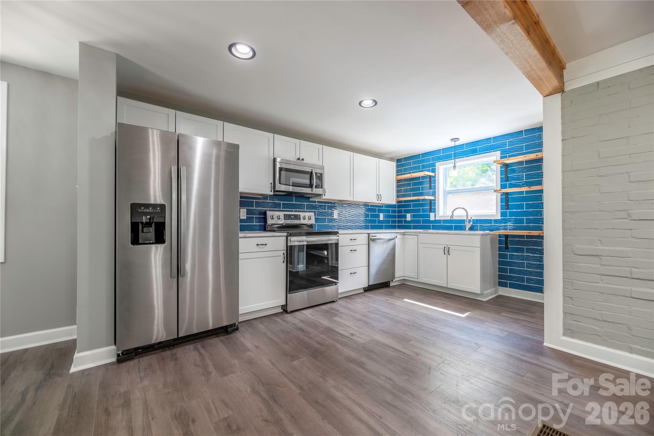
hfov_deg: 104.2
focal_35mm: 14
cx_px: 327
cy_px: 218
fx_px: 254
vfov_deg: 81.2
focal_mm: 14
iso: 250
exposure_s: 1/400
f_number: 5.6
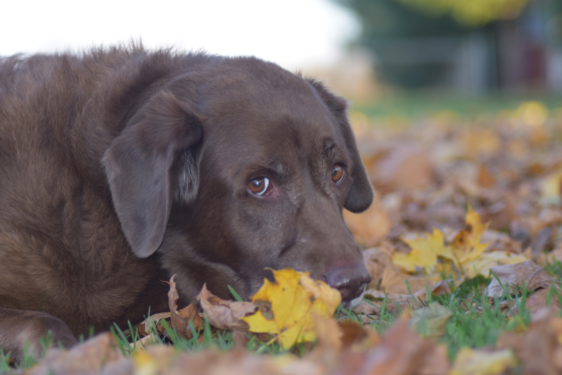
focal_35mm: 150
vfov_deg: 9.1
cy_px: 188
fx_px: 2341
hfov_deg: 13.7
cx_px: 281
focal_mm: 100
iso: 250
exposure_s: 1/160
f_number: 4
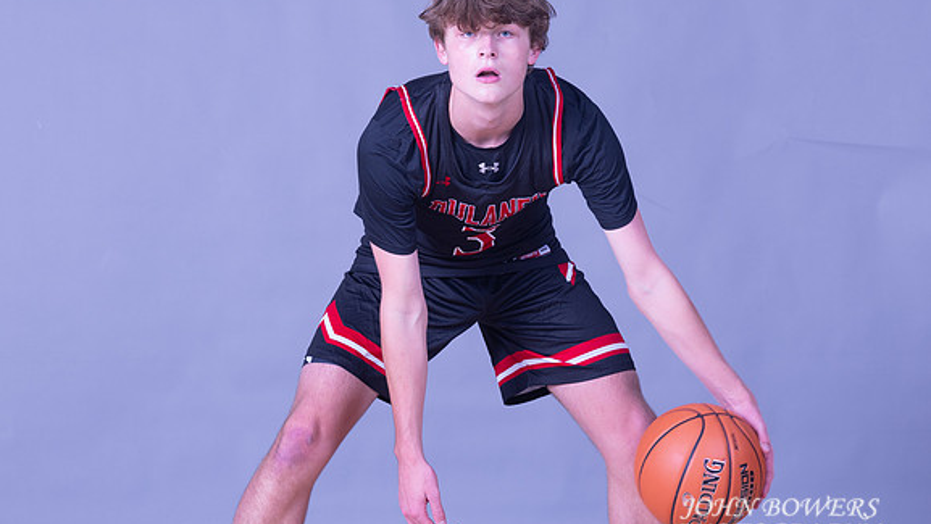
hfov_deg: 14.6
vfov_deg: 8.3
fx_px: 3630
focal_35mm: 147
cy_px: 151
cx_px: 457
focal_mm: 79
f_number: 5.6
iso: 125
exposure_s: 1/200
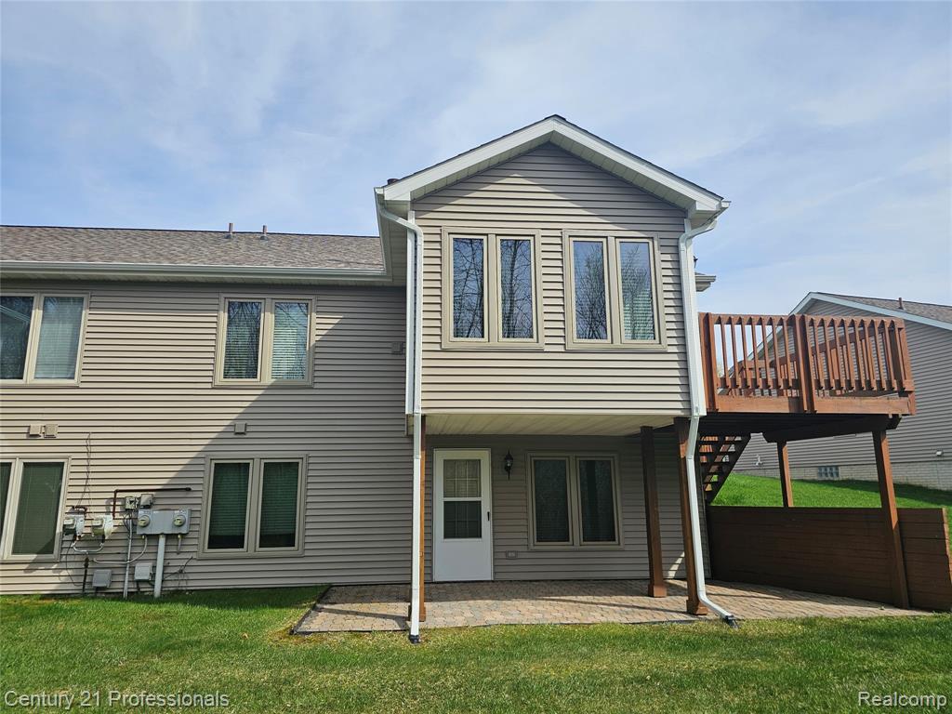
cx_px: 476
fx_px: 633
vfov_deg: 58.9
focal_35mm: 23
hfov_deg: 73.9
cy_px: 357
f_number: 1.7
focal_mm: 6.3
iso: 16
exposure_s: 1/1354
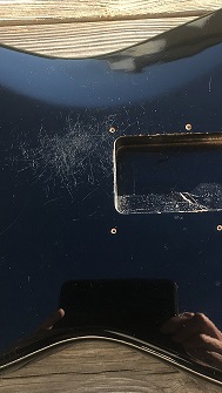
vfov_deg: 36.6
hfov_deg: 21.1
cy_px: 190
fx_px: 595
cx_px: 130
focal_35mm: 57
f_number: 2.2
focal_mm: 4.15
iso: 25
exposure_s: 1/133
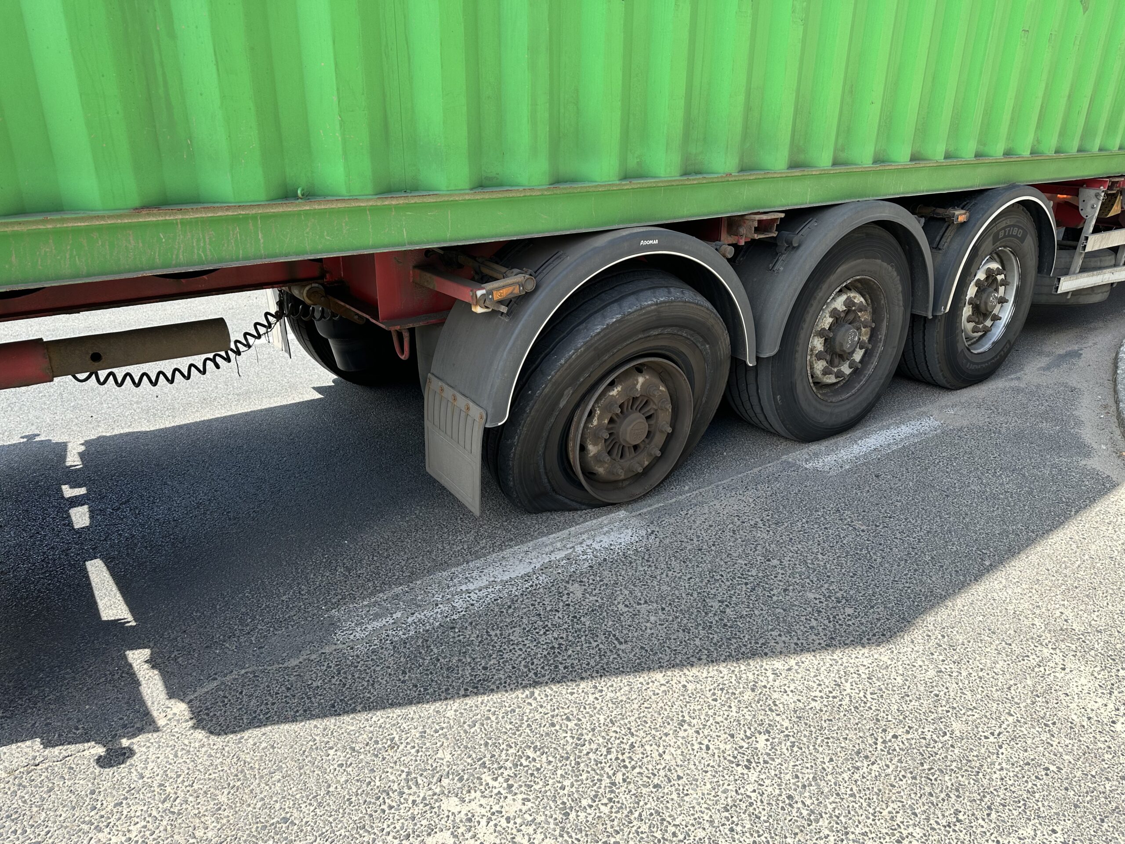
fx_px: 780
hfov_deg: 71.6
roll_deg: +1.3
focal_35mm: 24
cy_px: 422
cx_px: 562
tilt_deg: -20.0
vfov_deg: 56.8
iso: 80
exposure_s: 1/431
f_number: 1.78
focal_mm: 6.86
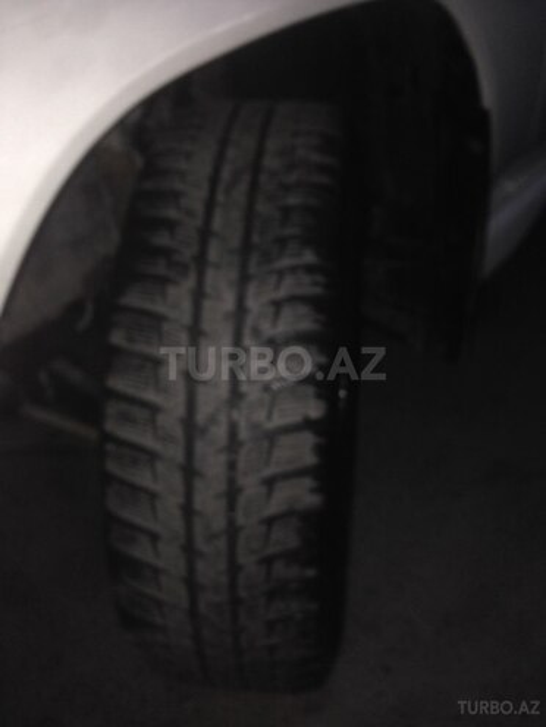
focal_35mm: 33
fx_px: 694
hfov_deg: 42.9
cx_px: 273
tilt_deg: -34.2
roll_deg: +2.5
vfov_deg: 55.4
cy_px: 364
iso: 80
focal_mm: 4.12
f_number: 2.4
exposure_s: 1/16
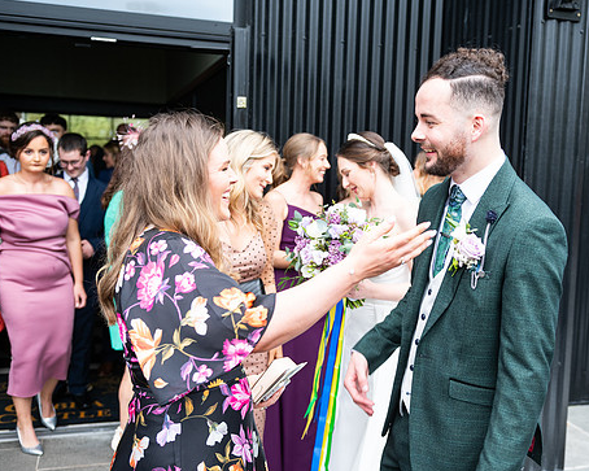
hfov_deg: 43.6
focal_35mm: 42
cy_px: 248
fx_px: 732
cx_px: 349
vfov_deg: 35.7
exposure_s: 1/200
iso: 160
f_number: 3.5
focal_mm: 35
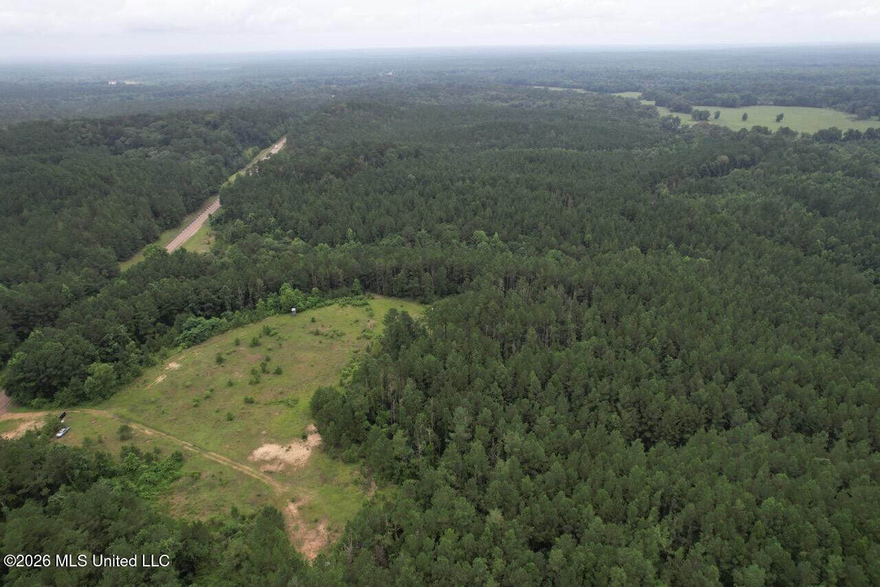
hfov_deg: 78.6
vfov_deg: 57.2
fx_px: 538
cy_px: 294
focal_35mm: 22
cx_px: 440
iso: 120
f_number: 2.8
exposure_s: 1/1000
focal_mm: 8.4
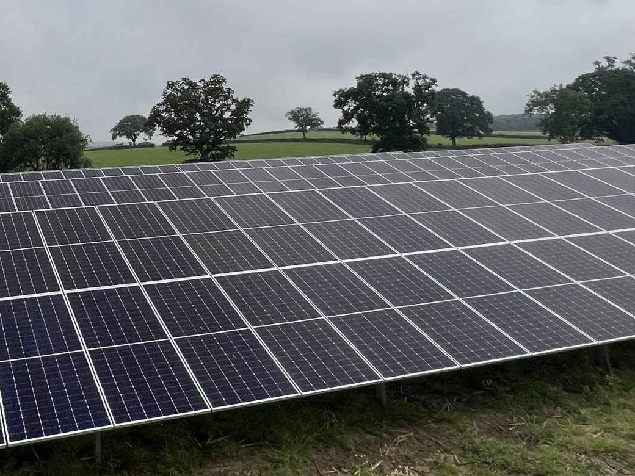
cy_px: 13
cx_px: 71
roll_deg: +3.9
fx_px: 587
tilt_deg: +12.4
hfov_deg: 50.8
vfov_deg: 39.5
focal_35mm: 32
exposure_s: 1/4386
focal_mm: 1.57
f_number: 1.8
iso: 40
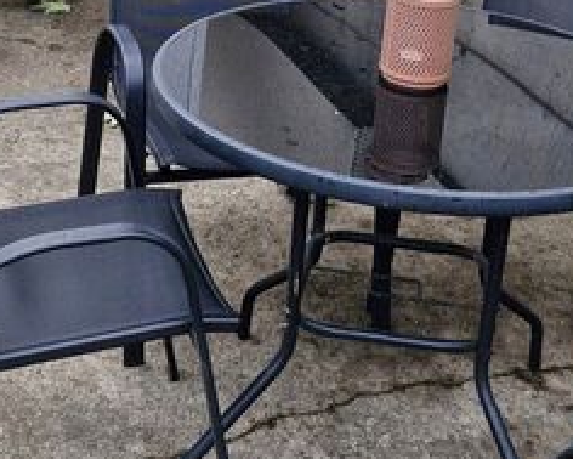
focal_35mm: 57
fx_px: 967
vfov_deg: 25.7
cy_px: 32
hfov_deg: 32.6
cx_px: 403
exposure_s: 1/350
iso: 50
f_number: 1.8
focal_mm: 5.54
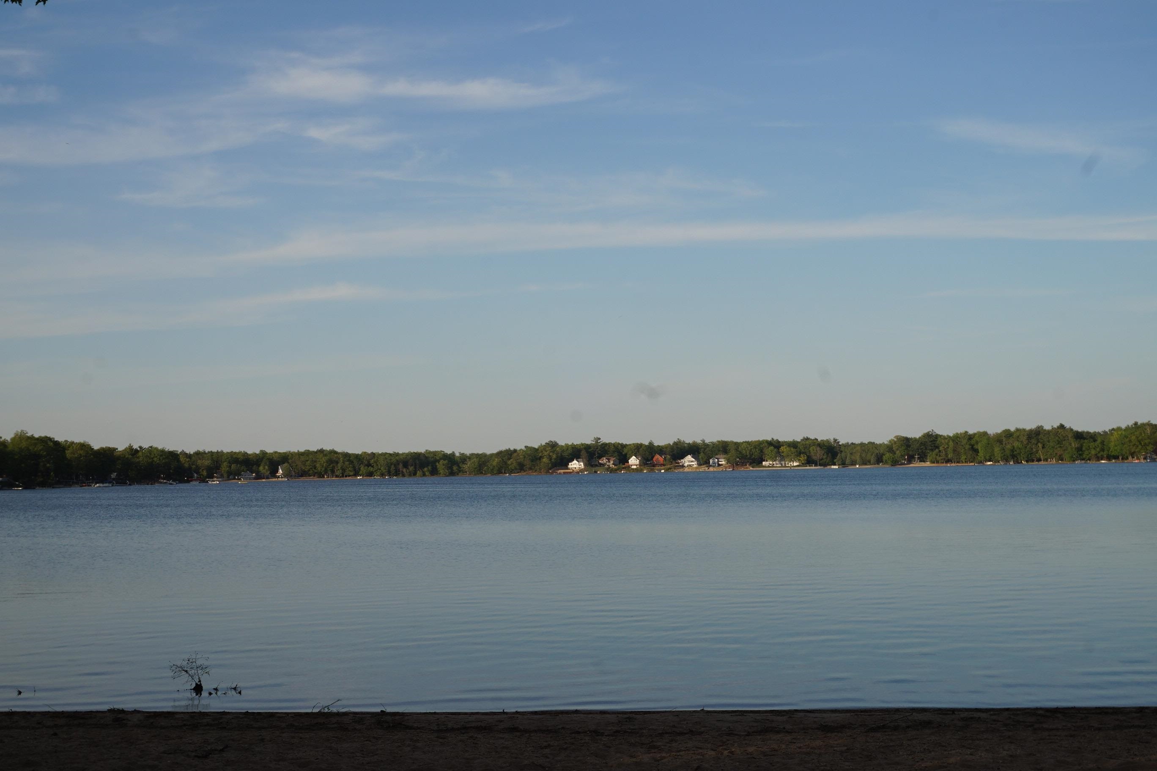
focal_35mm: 52
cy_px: 386
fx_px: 1687
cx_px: 578
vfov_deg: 25.8
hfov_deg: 37.9
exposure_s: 1/100
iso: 100
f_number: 14
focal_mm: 35
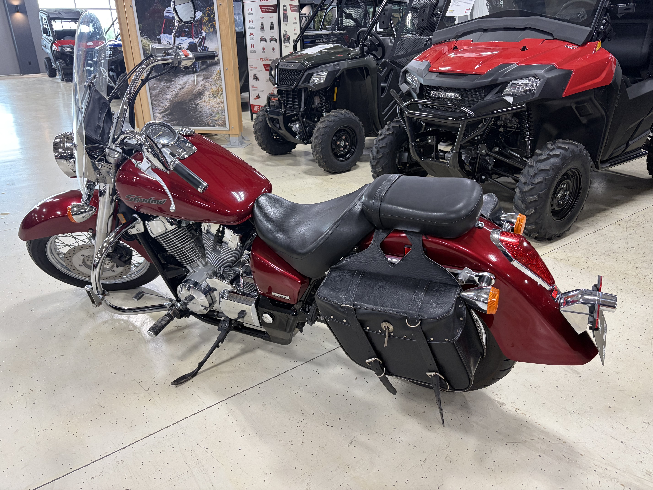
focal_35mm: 26
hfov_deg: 67.3
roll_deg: +3.5
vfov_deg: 53.1
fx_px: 490
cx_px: 326
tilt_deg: -22.0
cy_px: 245
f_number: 1.6
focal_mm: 5.96
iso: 160
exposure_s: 1/60
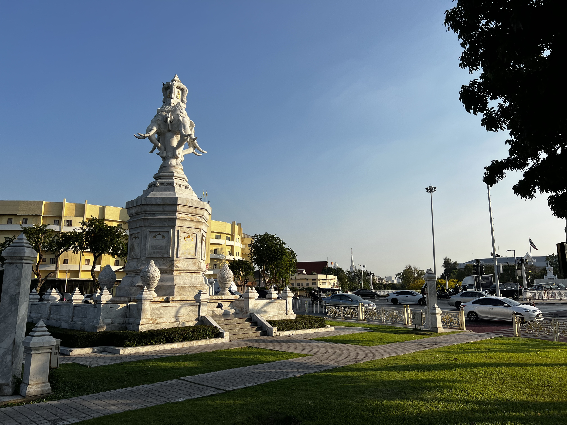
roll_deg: +0.1
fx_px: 426
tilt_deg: +10.5
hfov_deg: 67.3
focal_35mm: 26
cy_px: 212
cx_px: 284
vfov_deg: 53.1
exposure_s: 1/4115
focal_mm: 5.7
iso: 50
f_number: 1.5
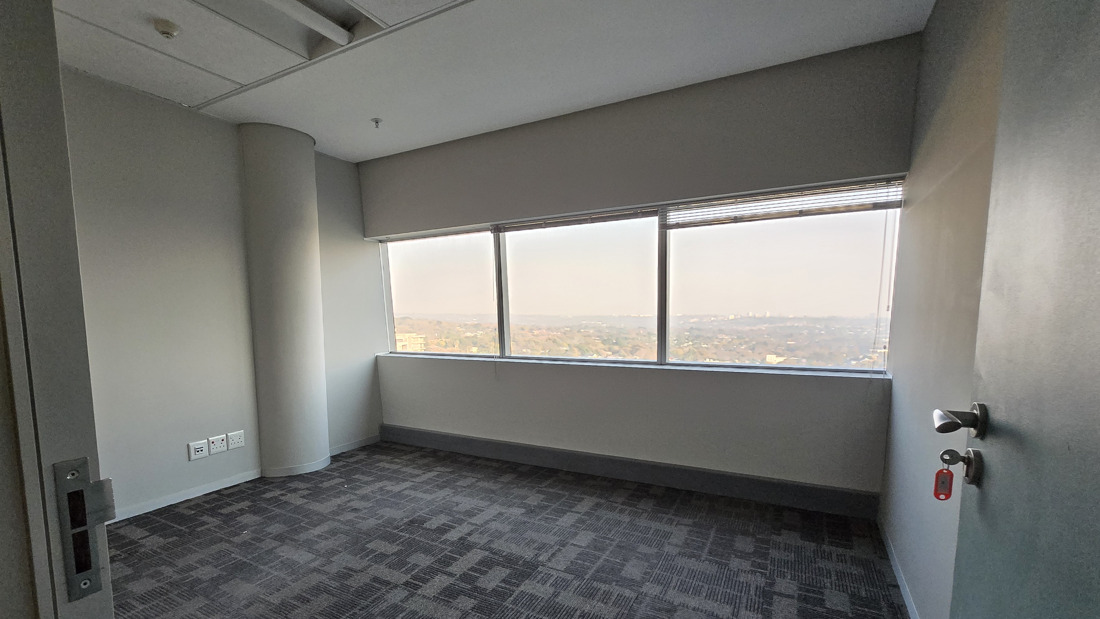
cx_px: 522
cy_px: 369
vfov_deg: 66.5
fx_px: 467
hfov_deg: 99.3
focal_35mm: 16
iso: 250
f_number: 2.2
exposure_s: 1/100
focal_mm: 1.7
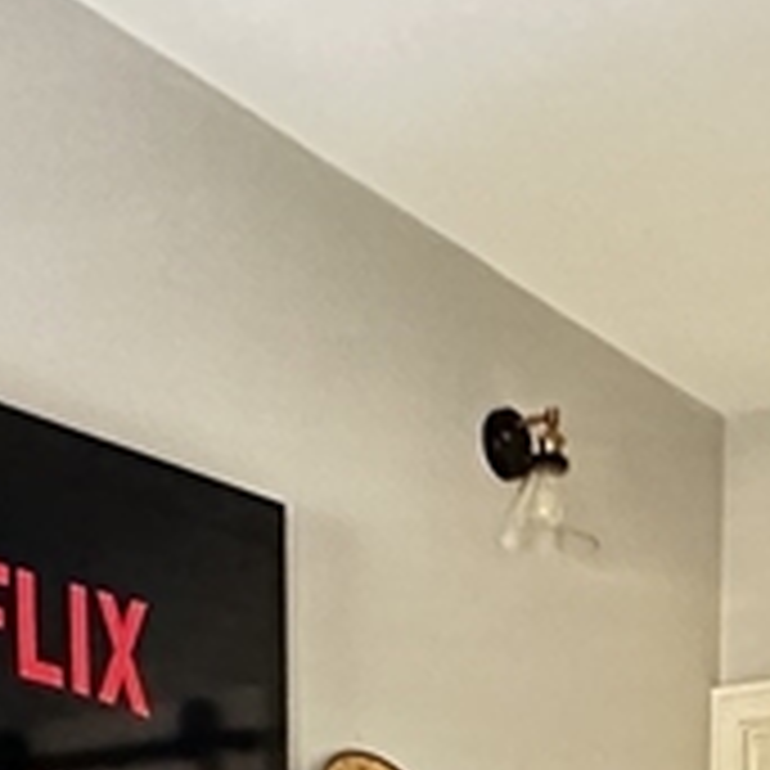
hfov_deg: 23.1
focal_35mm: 74
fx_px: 1862
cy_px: 1342
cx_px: 603
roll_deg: -0.8
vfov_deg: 18.7
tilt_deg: -8.1
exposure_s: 1/30
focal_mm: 2.22
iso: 1600
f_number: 2.2
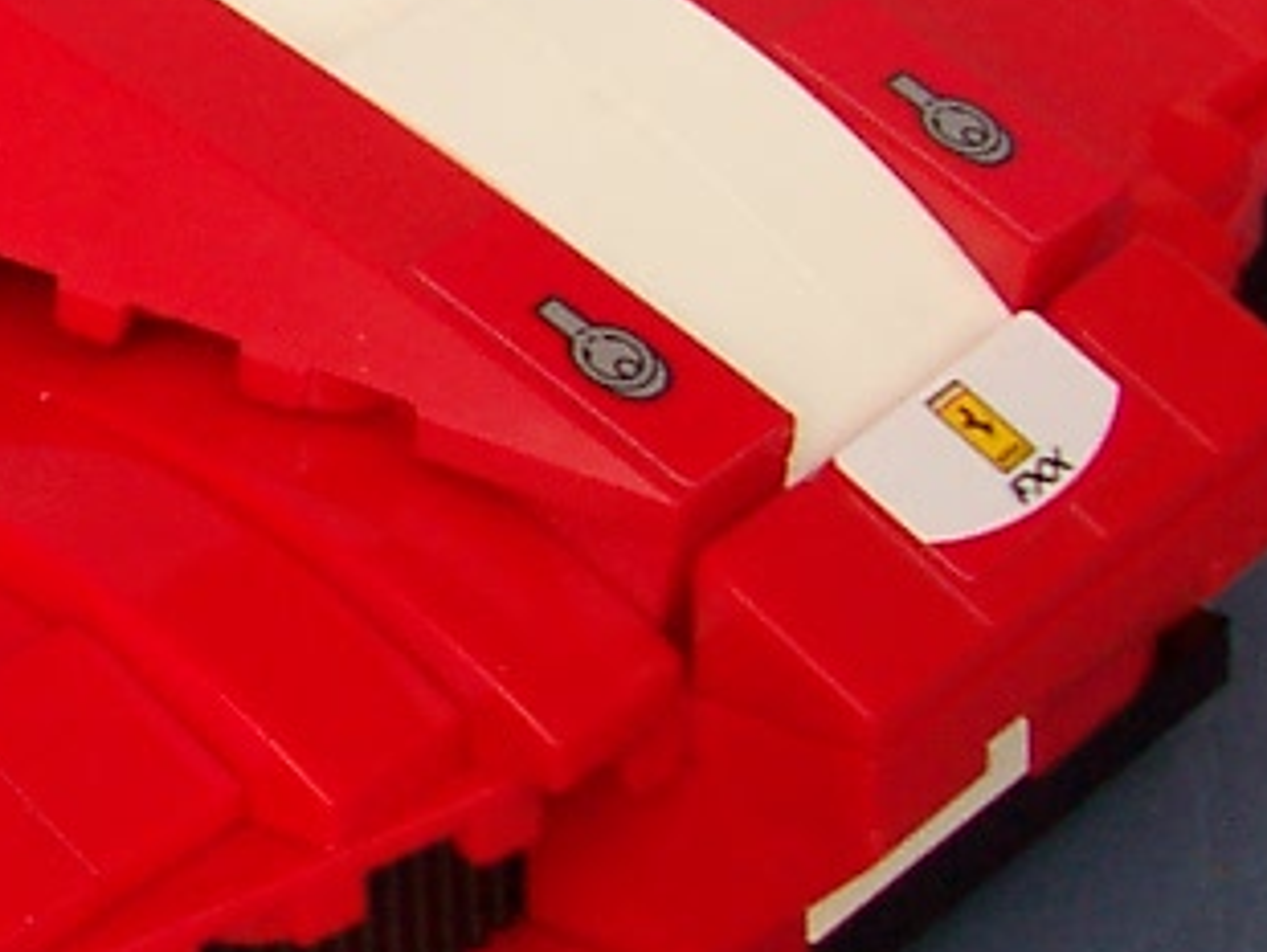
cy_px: 8
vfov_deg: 10.3
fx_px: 5238
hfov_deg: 12.7
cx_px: -936
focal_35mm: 143
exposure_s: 1/45
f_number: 2.8
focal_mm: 5.6
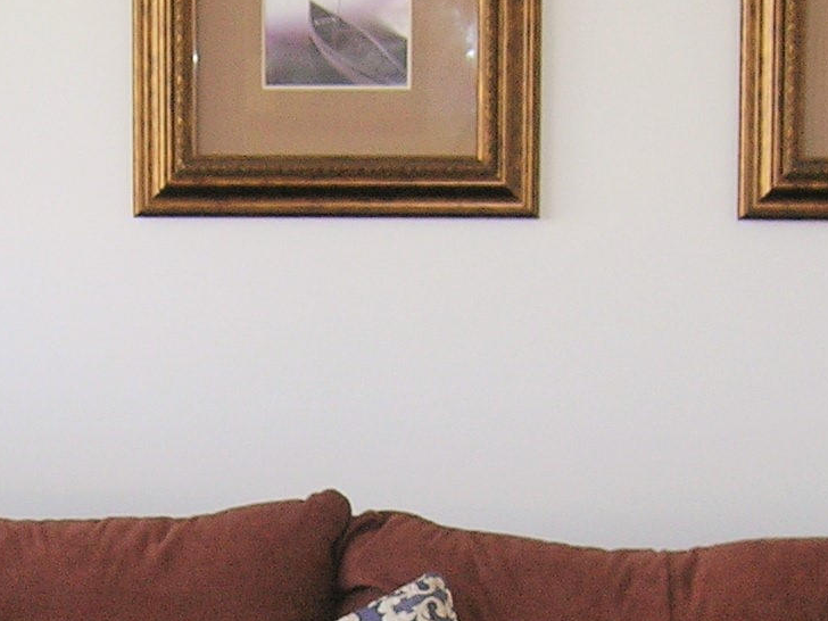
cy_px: 645
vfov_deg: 12.1
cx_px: 179
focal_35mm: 121
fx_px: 2894
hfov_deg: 16.2
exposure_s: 1/30
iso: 50
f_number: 2.9
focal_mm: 5.7
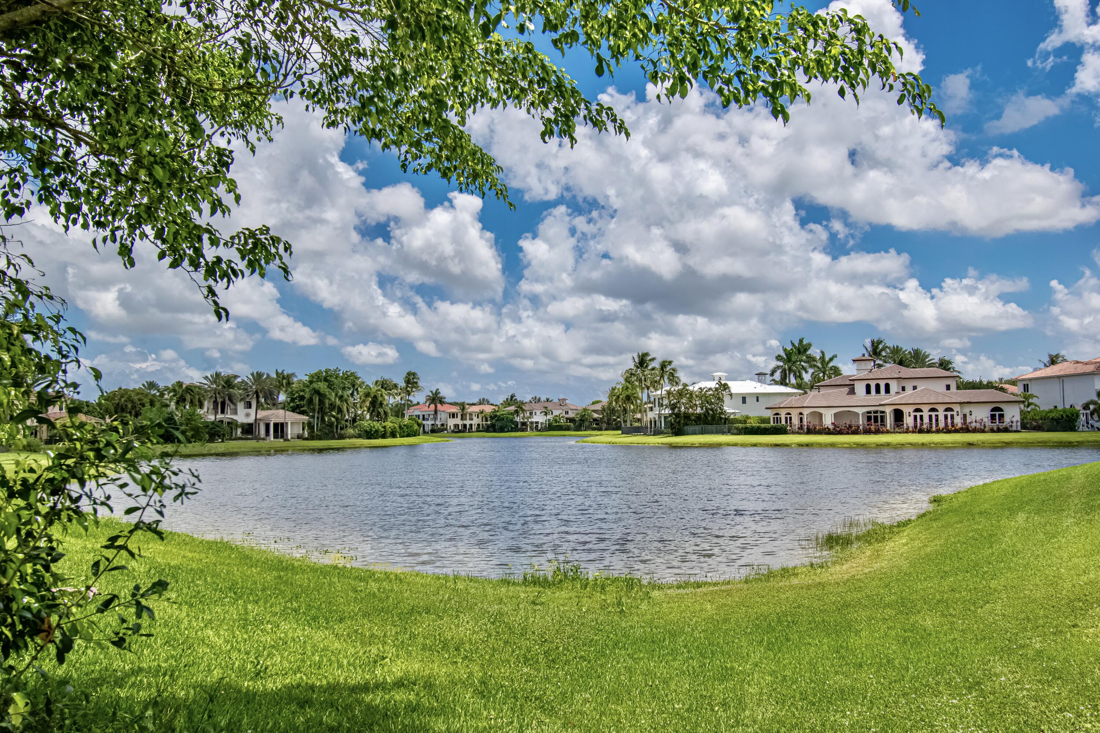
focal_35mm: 30
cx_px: 550
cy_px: 366
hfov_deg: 61.9
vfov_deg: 43.6
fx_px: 917
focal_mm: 20
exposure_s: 1/2000
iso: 400
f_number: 8
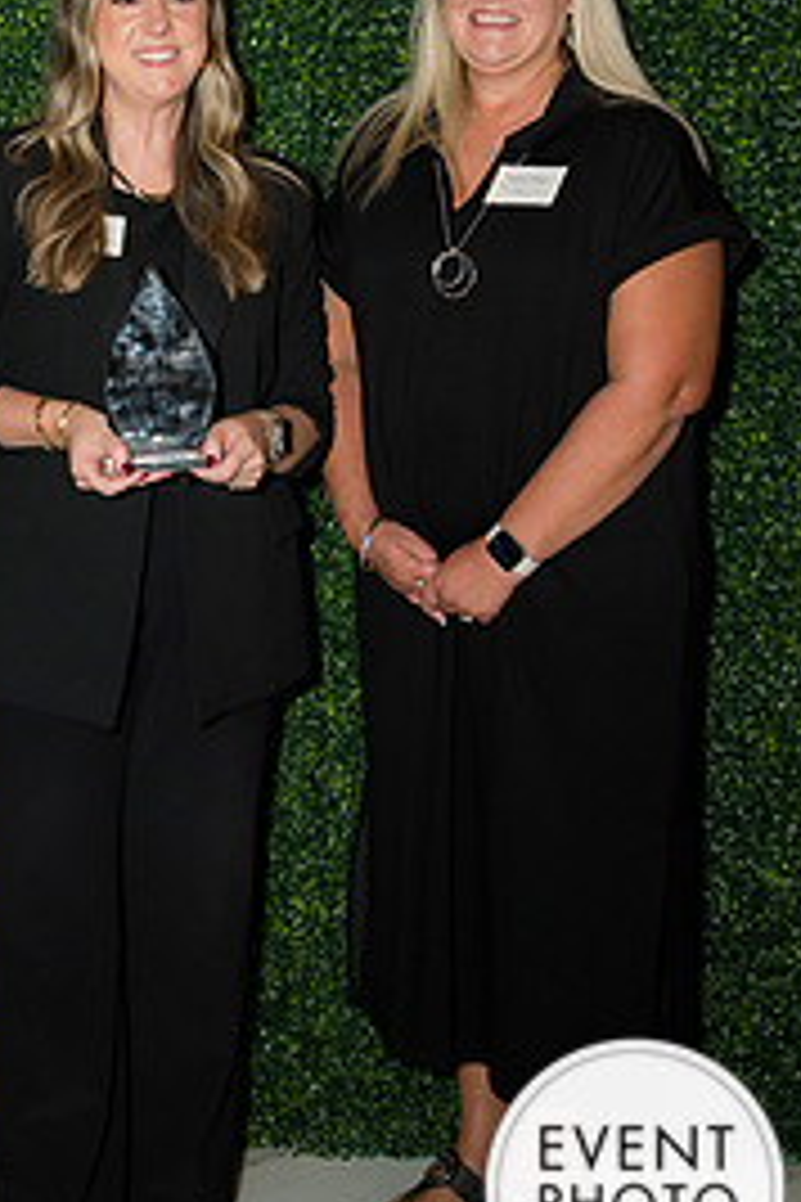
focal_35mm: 64
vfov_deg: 31.3
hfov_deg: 21.2
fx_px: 2136
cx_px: 256
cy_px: 468
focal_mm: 38
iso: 640
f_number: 5
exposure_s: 1/160
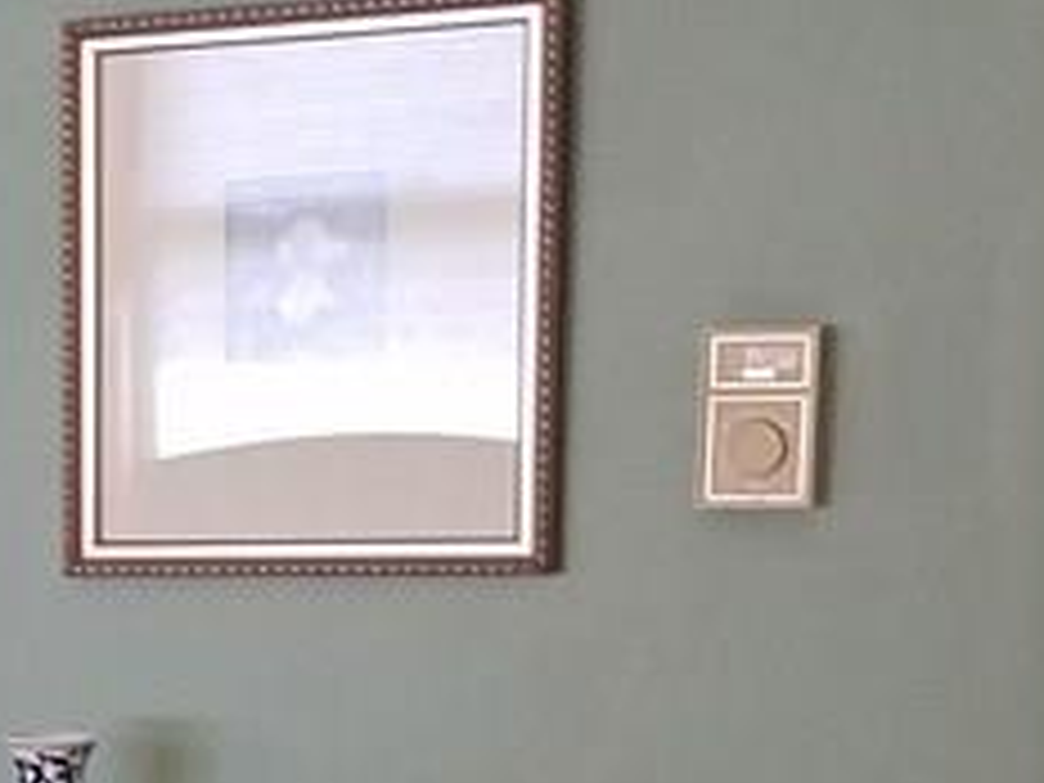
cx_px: -639
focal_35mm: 115
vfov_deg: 12.6
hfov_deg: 15.4
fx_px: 3468
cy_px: 891
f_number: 1.7
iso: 200
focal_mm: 4.2
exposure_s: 1/20
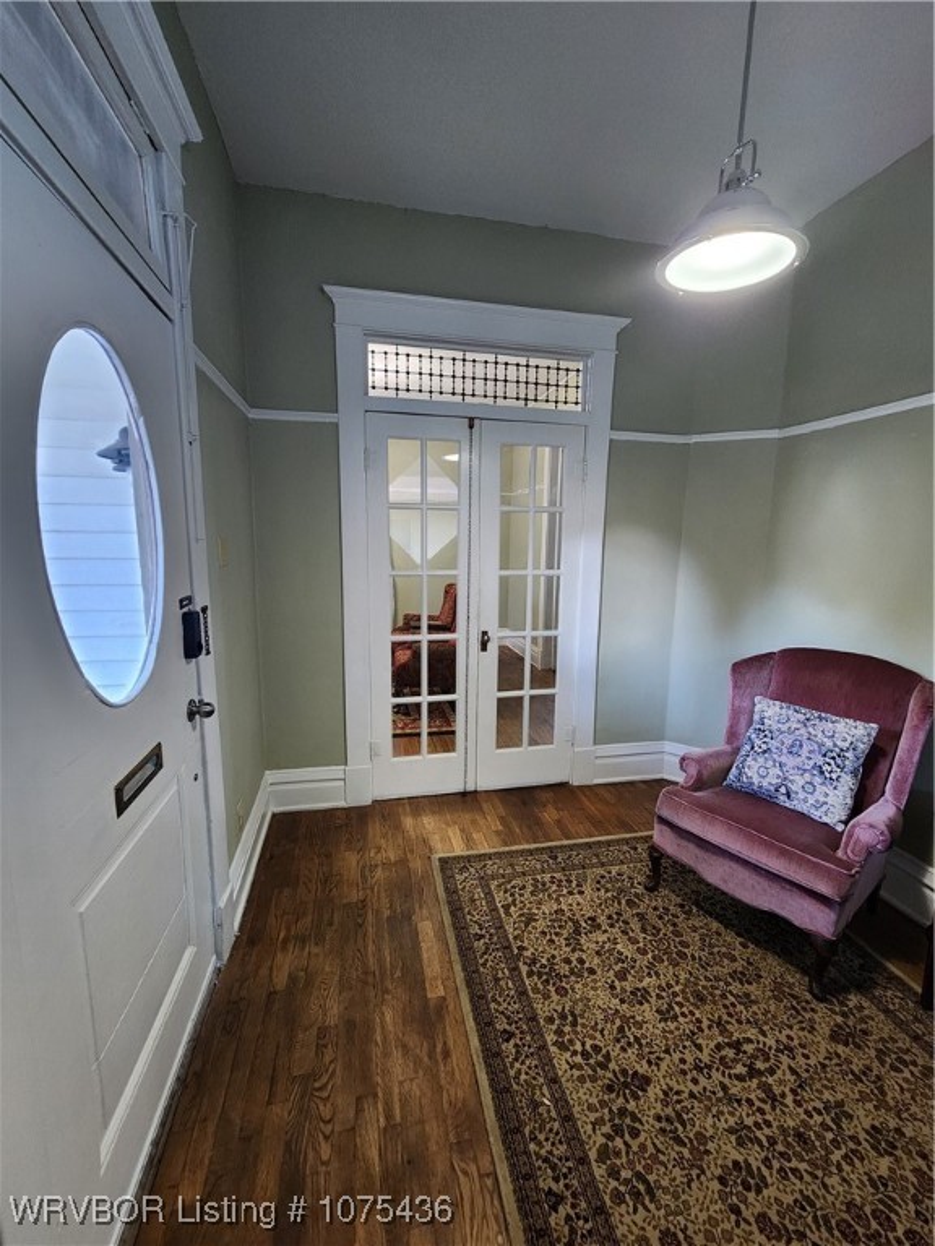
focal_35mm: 13
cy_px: 623
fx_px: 468
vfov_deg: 106.2
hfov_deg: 89.9
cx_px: 468
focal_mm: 2.2
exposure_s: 1/30
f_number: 2.2
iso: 400
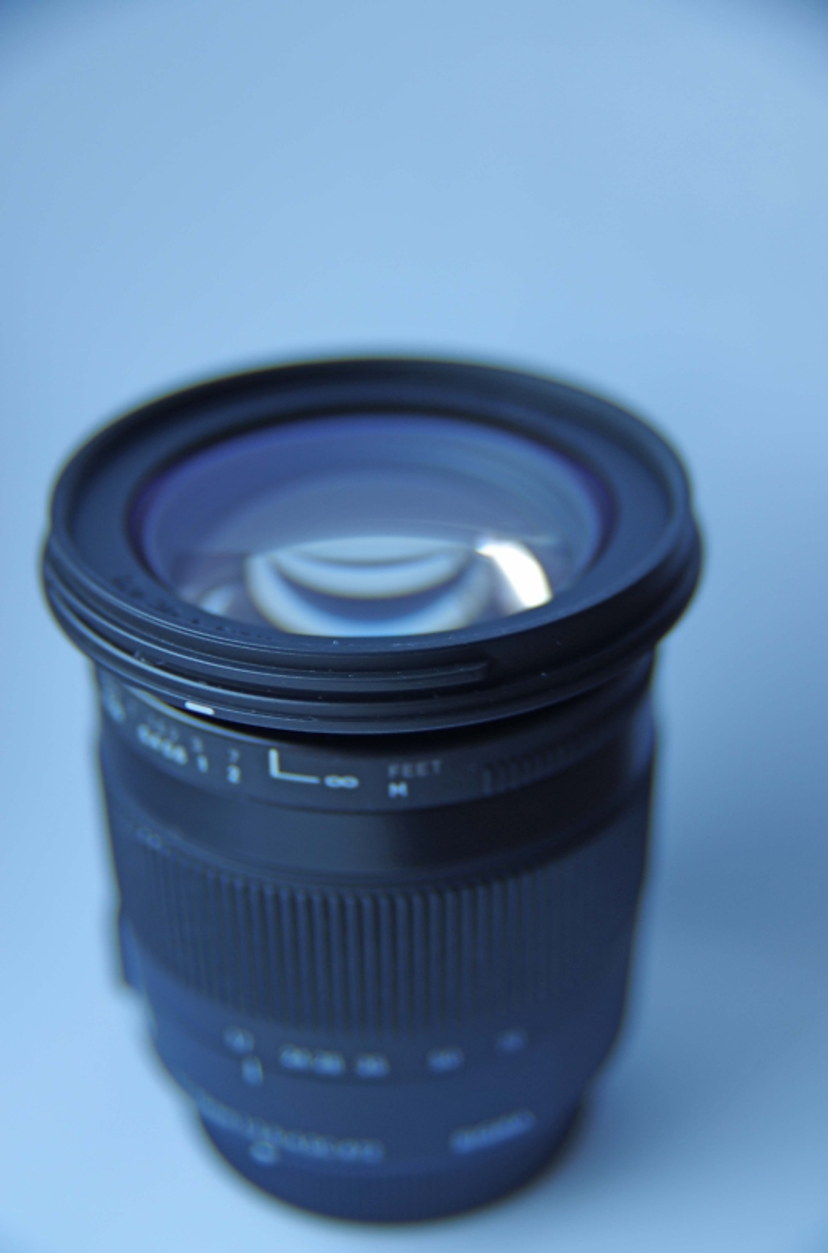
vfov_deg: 31.5
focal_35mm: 64
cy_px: 626
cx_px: 414
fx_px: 2220
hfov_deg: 21.1
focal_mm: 43
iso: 100
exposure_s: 1/5
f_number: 2.8
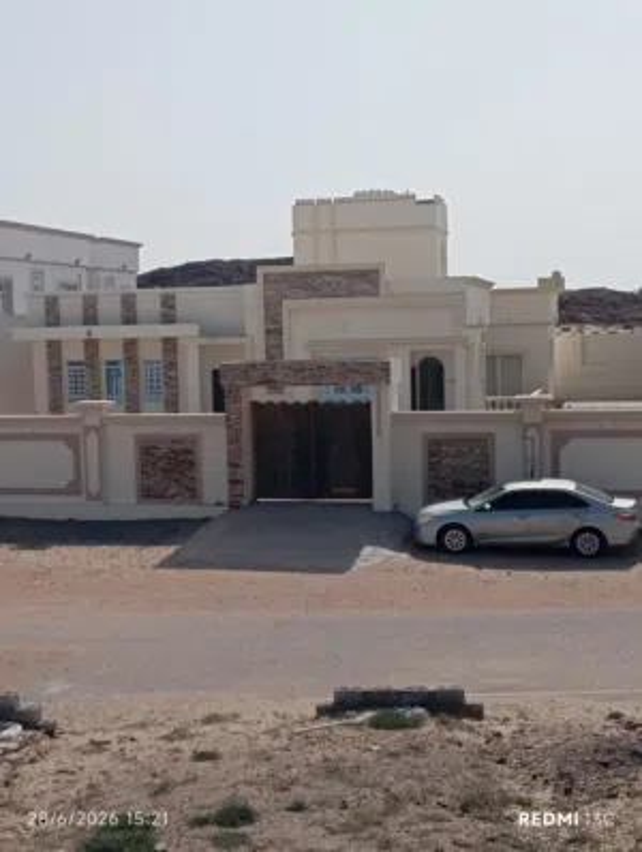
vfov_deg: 37.4
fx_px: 1257
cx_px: 321
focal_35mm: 51
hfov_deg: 28.6
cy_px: 426
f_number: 1.8
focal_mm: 4.22
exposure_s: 1/1792
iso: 115
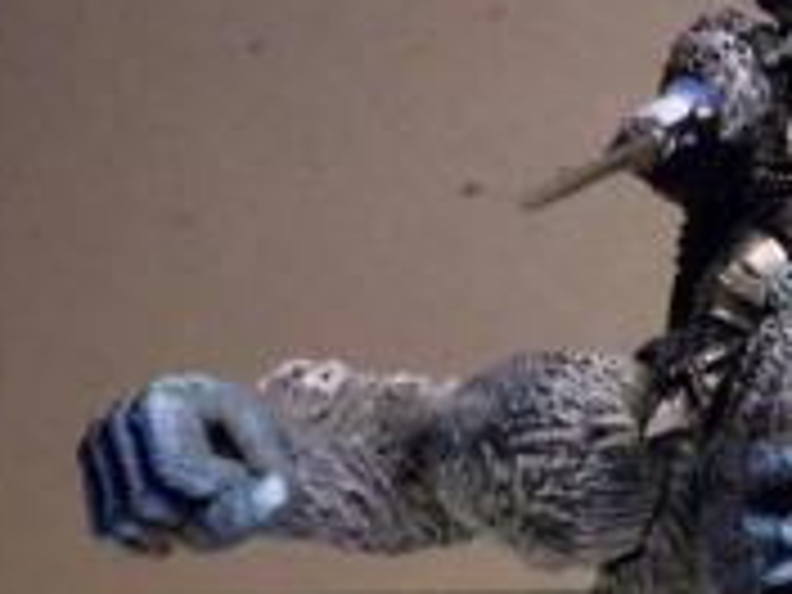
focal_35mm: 97
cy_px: 634
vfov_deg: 14.9
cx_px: 724
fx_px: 2219
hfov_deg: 19.8
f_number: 2.8
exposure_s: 1/45
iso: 200
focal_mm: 6.3
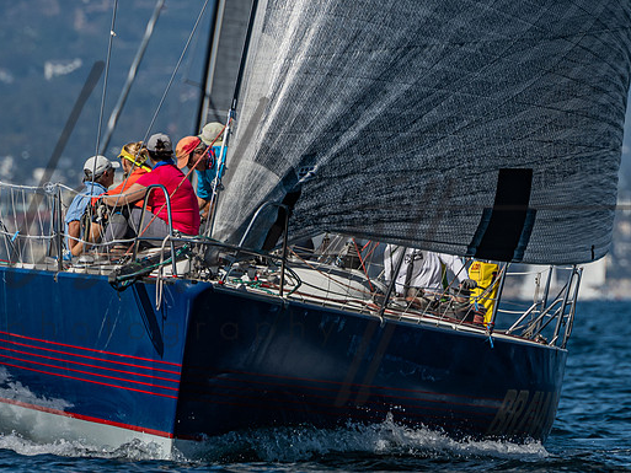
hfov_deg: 1.9
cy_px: 135
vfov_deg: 1.4
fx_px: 19144
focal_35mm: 1050
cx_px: 559
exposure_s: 1/1250
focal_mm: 400
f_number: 5.6
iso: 100
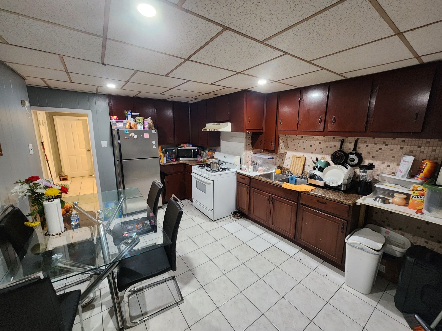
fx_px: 166
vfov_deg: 89.9
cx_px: 221
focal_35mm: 13
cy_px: 166
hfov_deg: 106.2
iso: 640
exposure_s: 1/30
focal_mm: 2.2
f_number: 2.2
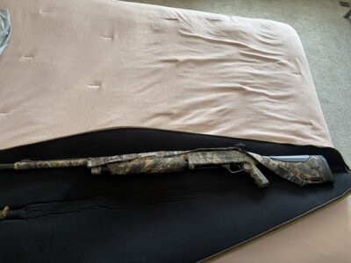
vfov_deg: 53.1
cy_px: 132
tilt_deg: -58.5
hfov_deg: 67.3
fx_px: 264
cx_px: 176
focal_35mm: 26
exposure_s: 1/86
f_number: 1.6
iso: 125
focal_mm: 5.96
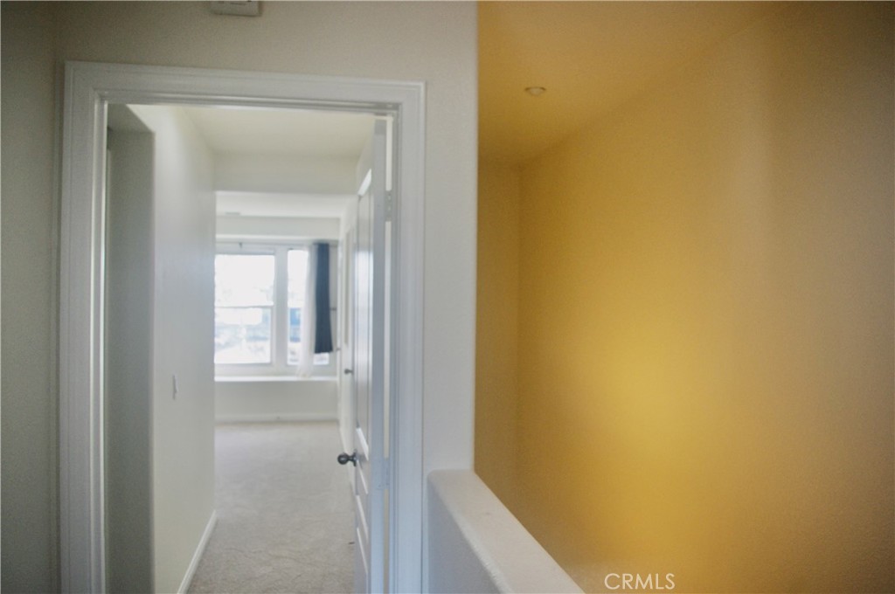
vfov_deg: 47.8
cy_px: 297
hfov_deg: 67.4
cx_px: 448
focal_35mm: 27
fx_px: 670
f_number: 4
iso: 400
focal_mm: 18
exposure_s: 1/100
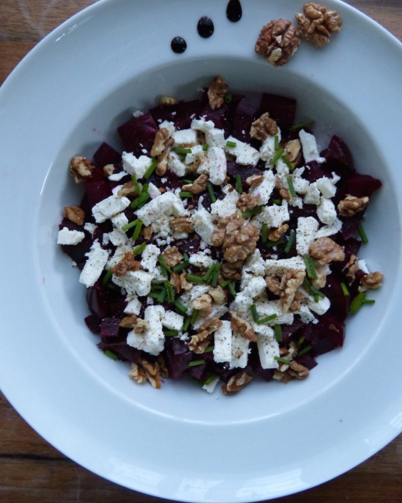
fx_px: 535
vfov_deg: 50.3
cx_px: 201
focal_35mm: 36
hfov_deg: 41.1
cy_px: 238
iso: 400
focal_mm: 5.8
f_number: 3
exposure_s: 1/15
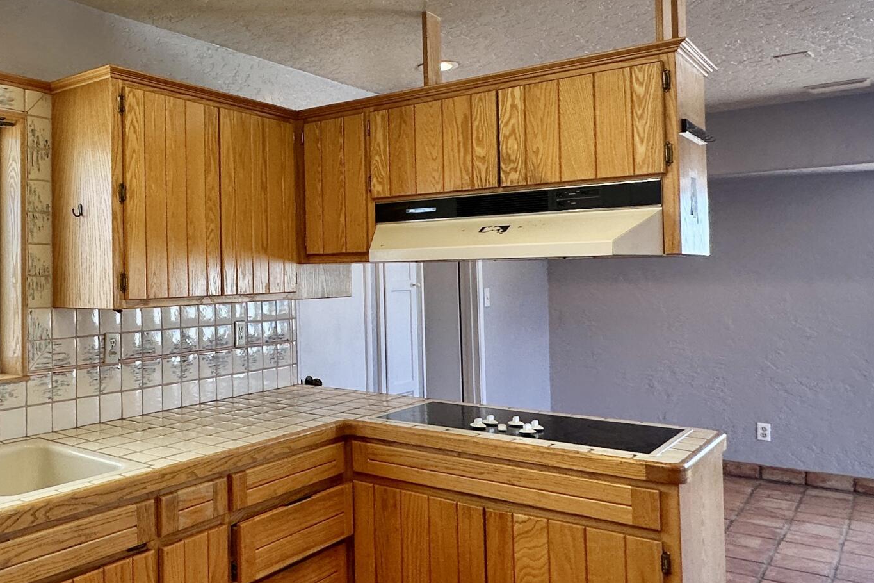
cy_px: 256
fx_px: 777
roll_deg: +1.9
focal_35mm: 32
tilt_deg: +2.7
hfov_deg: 53.5
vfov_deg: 41.0
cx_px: 137
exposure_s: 1/120
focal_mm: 2.22
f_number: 2.2
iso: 64
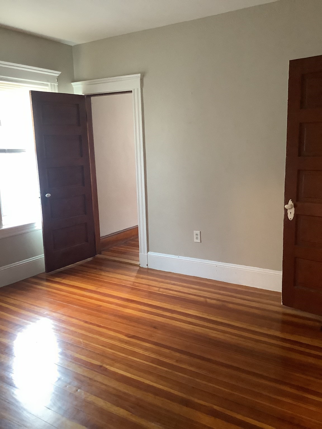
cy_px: 214
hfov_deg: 45.4
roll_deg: +1.7
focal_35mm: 31
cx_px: 161
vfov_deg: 58.4
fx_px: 384
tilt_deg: -10.0
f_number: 2.4
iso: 320
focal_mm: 3.3
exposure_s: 1/40
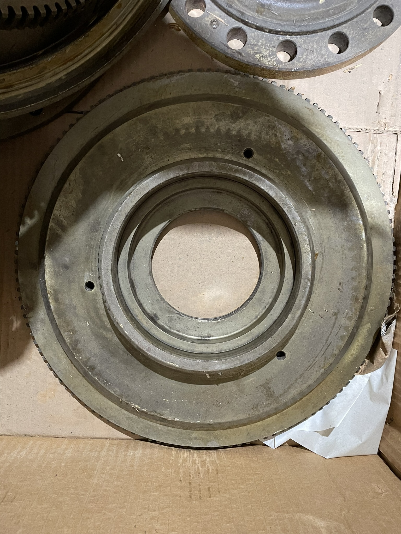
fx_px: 402
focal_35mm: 26
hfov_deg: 53.1
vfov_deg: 67.3
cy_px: 267
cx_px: 200
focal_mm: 4.2
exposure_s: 1/30
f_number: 1.6
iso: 640
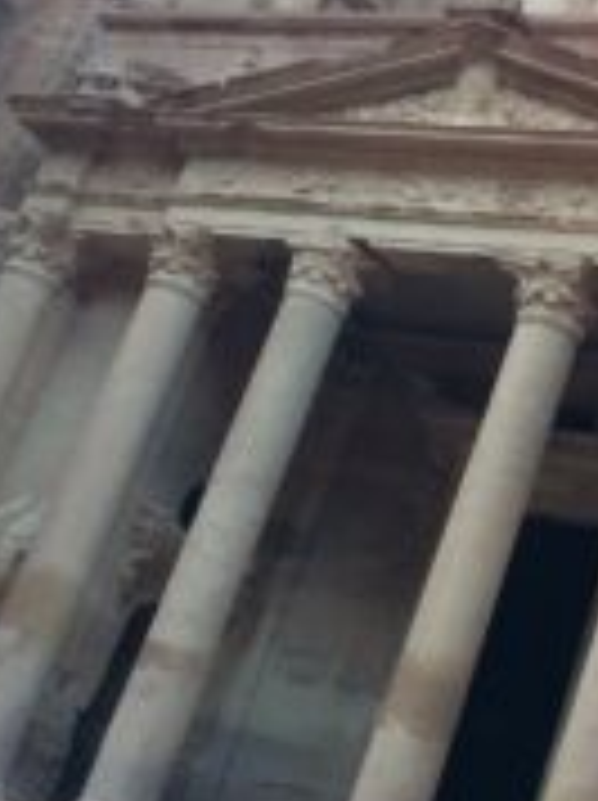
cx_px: 580
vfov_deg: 21.4
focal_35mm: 90
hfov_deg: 16.1
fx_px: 2078
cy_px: 106
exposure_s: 1/30
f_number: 2.2
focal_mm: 4.12
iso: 40
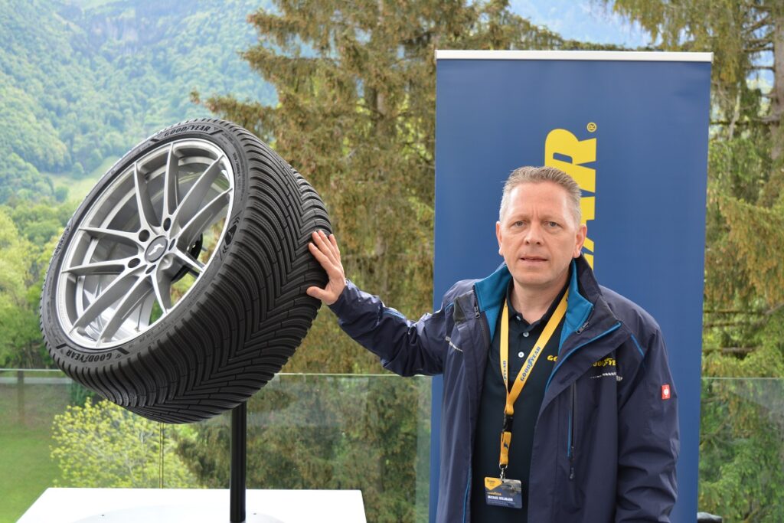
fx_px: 1045
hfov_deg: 41.1
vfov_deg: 28.1
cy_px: 262
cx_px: 392
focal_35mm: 48
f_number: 5.6
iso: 200
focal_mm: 32
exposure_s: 1/125
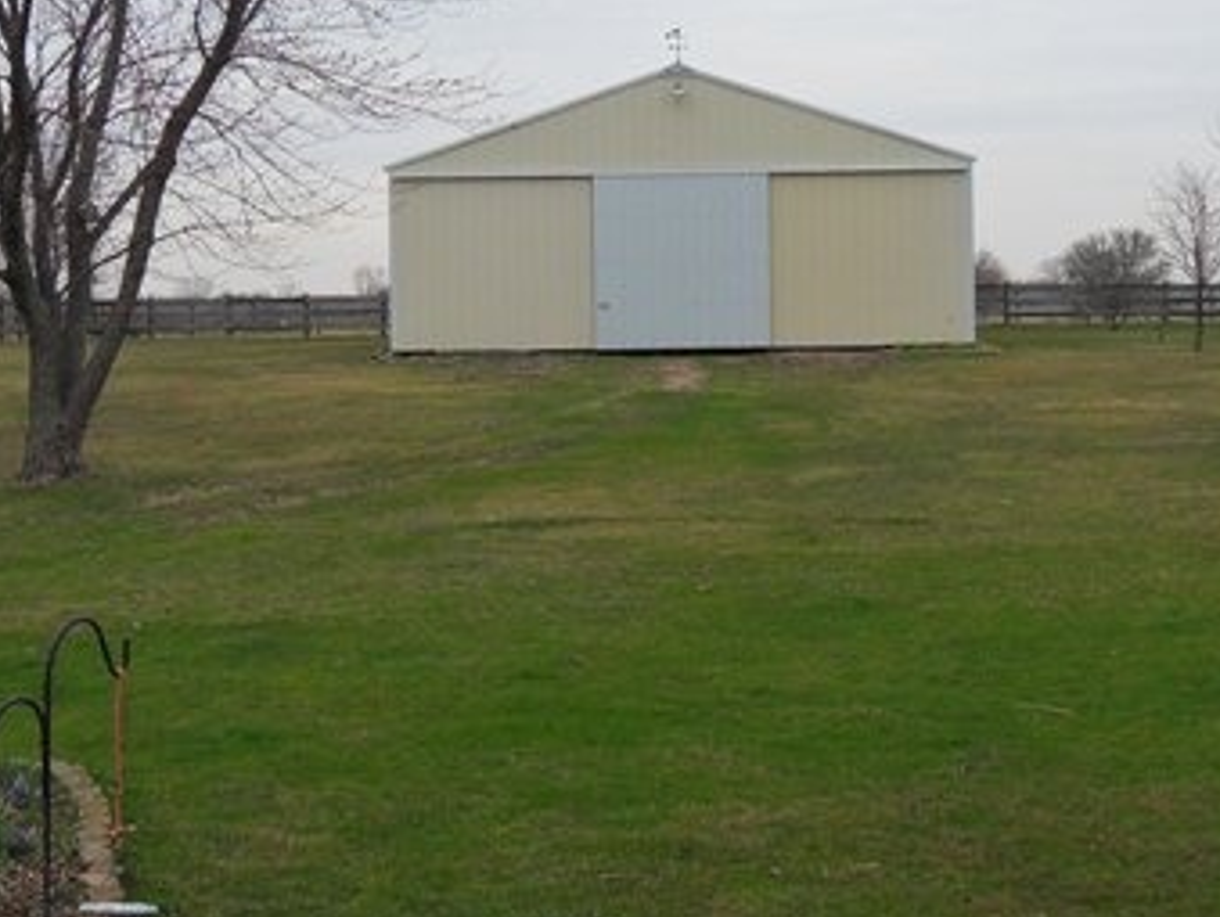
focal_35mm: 66
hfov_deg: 29.3
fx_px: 2329
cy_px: 306
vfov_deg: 22.2
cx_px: 655
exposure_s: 1/90
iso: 80
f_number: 8.2
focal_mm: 6.3
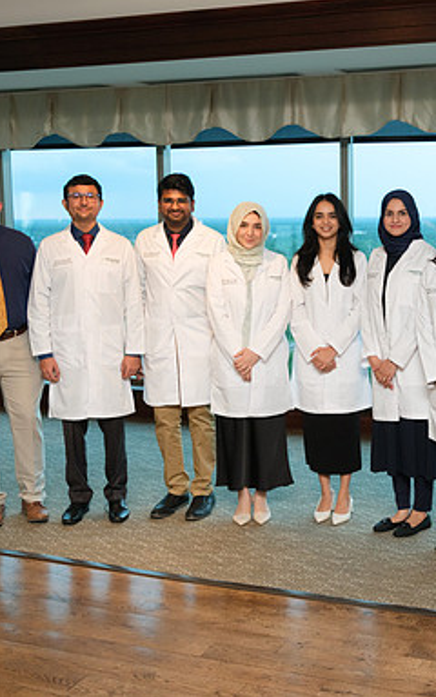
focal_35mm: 47
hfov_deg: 26.7
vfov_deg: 42.6
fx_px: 894
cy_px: 342
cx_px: 367
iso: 640
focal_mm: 18.7
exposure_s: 1/250
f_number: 2.8
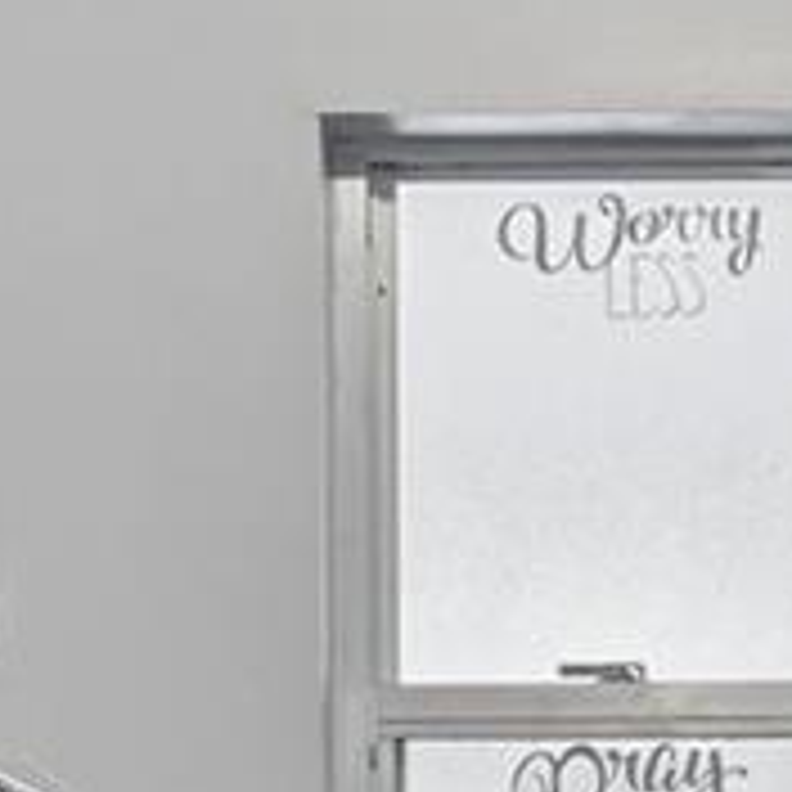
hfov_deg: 16.0
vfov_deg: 15.8
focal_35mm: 108
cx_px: 639
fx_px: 2796
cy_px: 832
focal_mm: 14
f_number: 8
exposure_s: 1/8
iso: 400
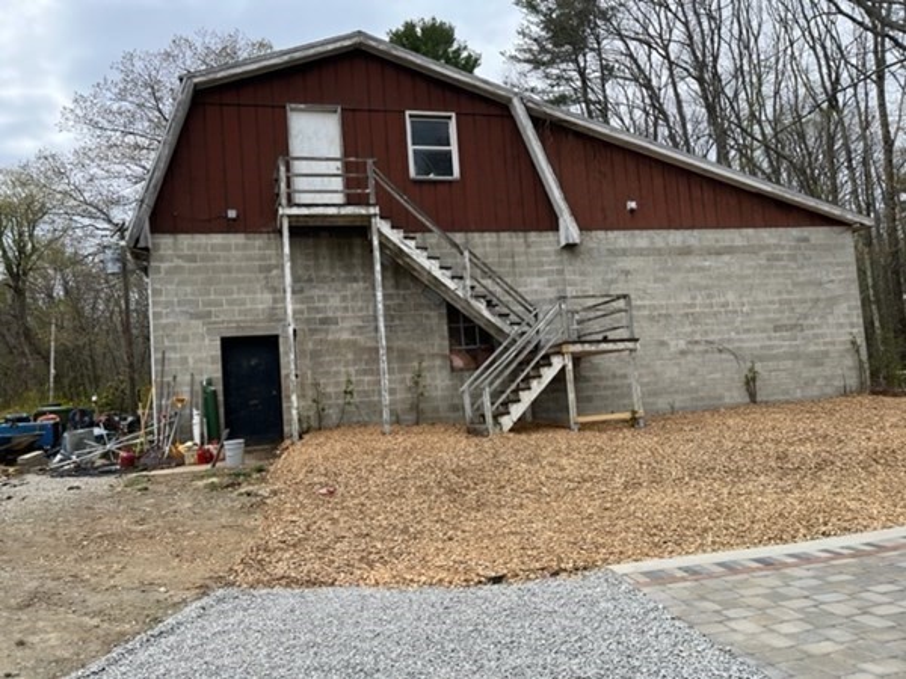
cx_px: 453
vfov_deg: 53.1
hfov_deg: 67.3
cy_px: 340
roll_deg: +5.5
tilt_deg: +3.5
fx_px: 680
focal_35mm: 26
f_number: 1.6
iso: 50
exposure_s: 1/2062
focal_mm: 5.1
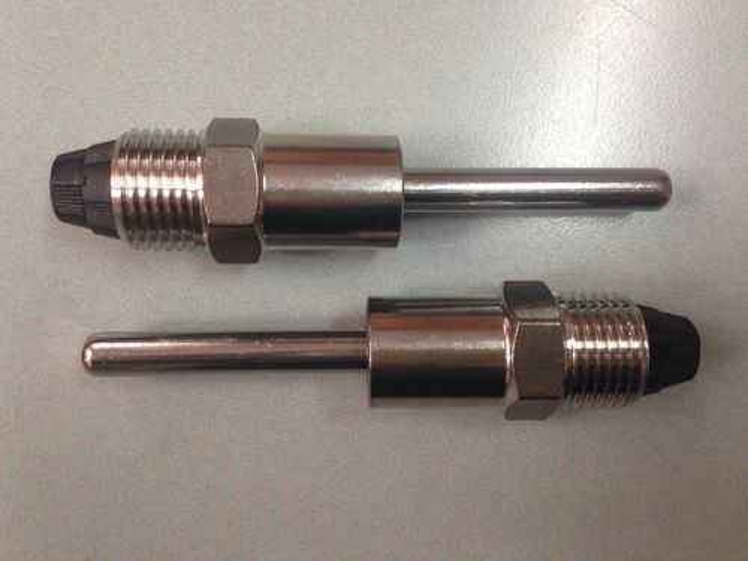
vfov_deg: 42.9
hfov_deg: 55.4
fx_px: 713
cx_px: 374
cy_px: 280
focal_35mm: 33
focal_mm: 4.12
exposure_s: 1/20
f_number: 2.4
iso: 64
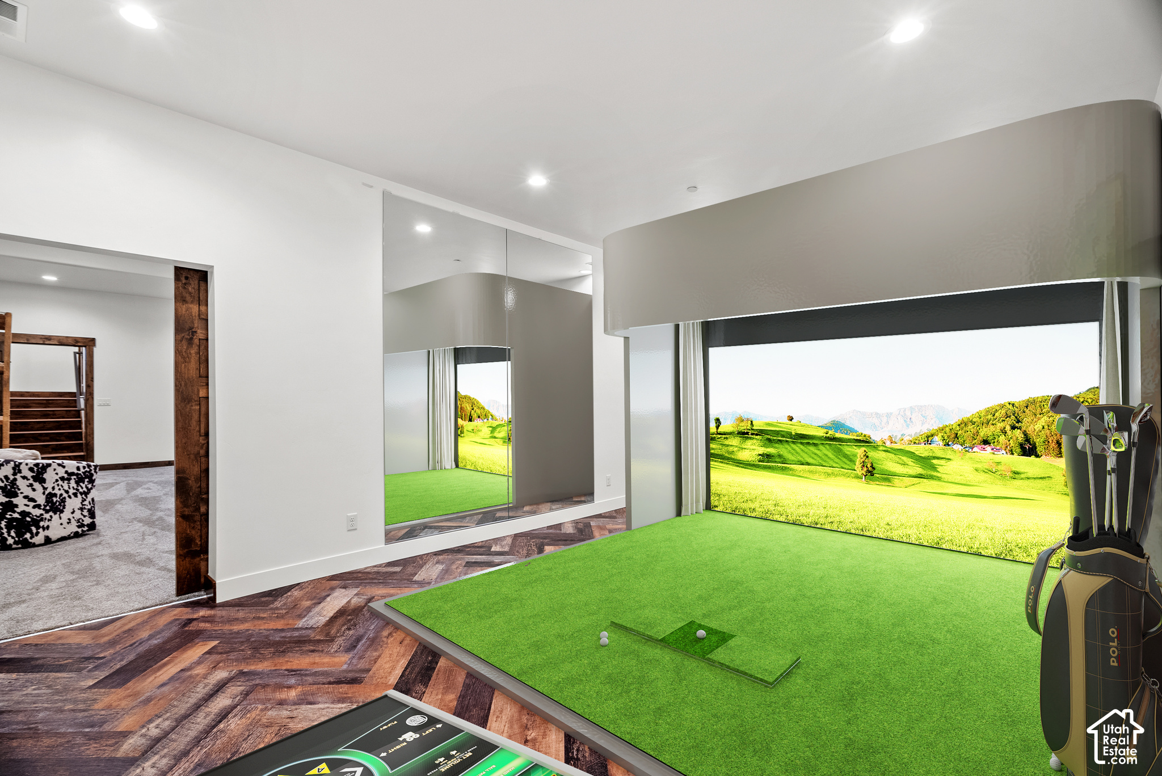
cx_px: 581
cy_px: 388
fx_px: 517
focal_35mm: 16
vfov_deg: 73.8
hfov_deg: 96.7
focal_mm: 16
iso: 400
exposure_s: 1
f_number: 8
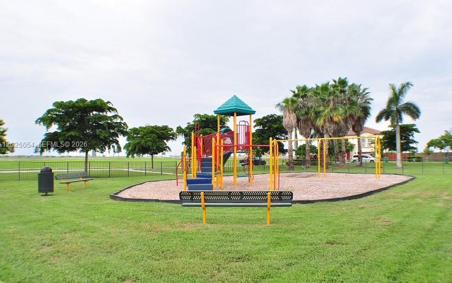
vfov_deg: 37.3
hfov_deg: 56.7
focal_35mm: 34
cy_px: 145
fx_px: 419
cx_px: 225
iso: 200
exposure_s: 1/200
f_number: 7.1
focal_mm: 22
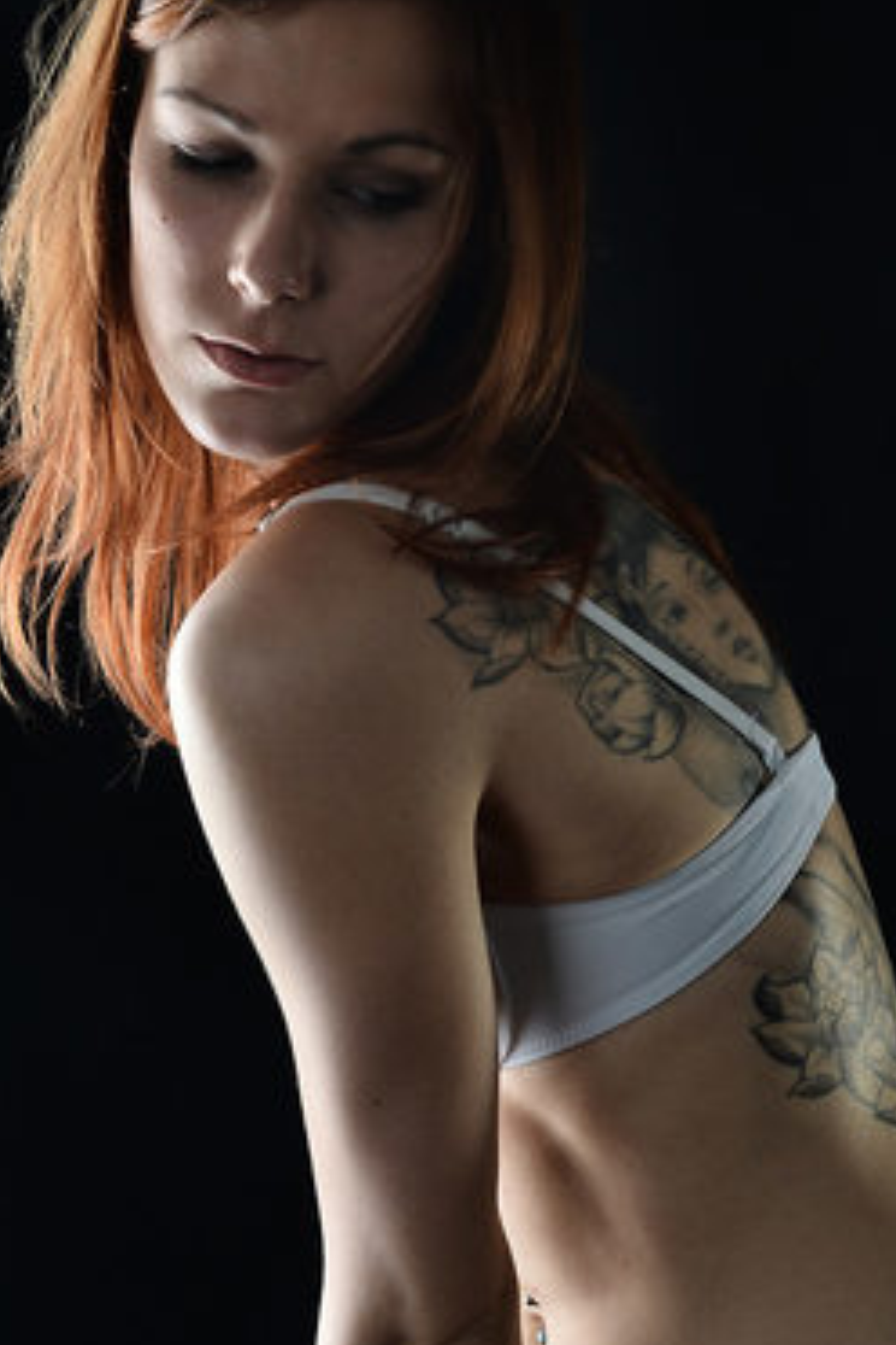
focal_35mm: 121
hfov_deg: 11.3
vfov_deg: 16.9
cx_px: 676
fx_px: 4517
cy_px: 372
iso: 100
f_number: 8
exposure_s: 1/160
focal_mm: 50
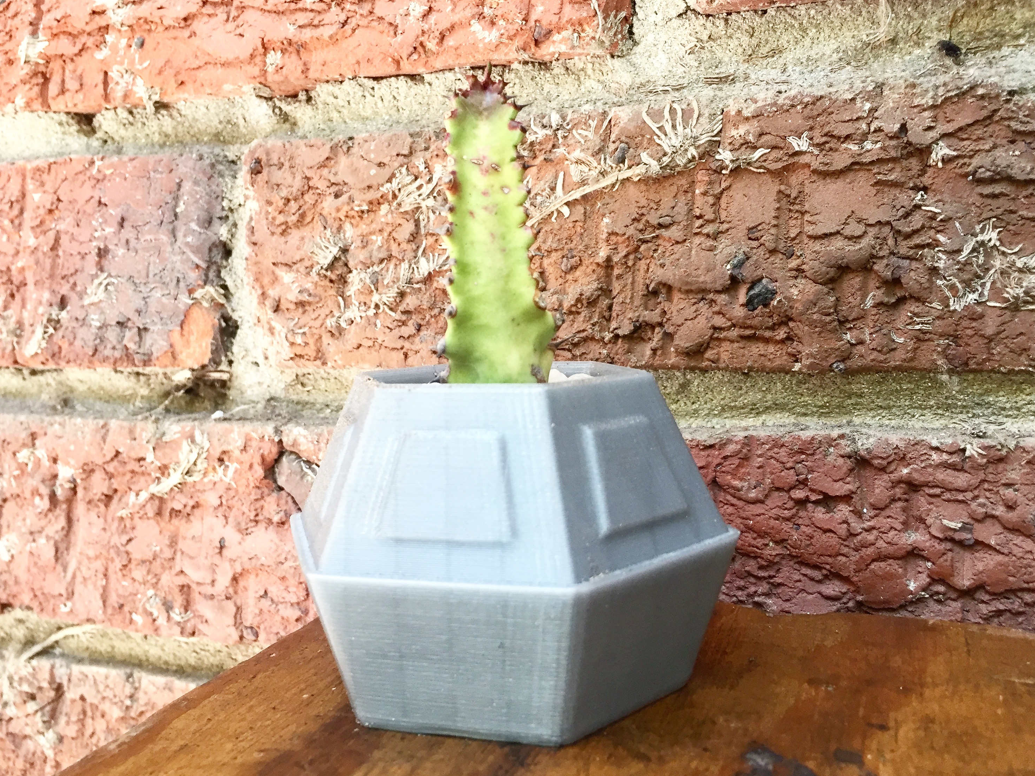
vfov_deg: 44.1
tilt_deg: -3.8
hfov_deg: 56.8
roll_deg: -0.1
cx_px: 491
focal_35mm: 32
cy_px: 371
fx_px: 957
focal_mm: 4.15
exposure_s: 1/33
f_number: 2.2
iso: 50
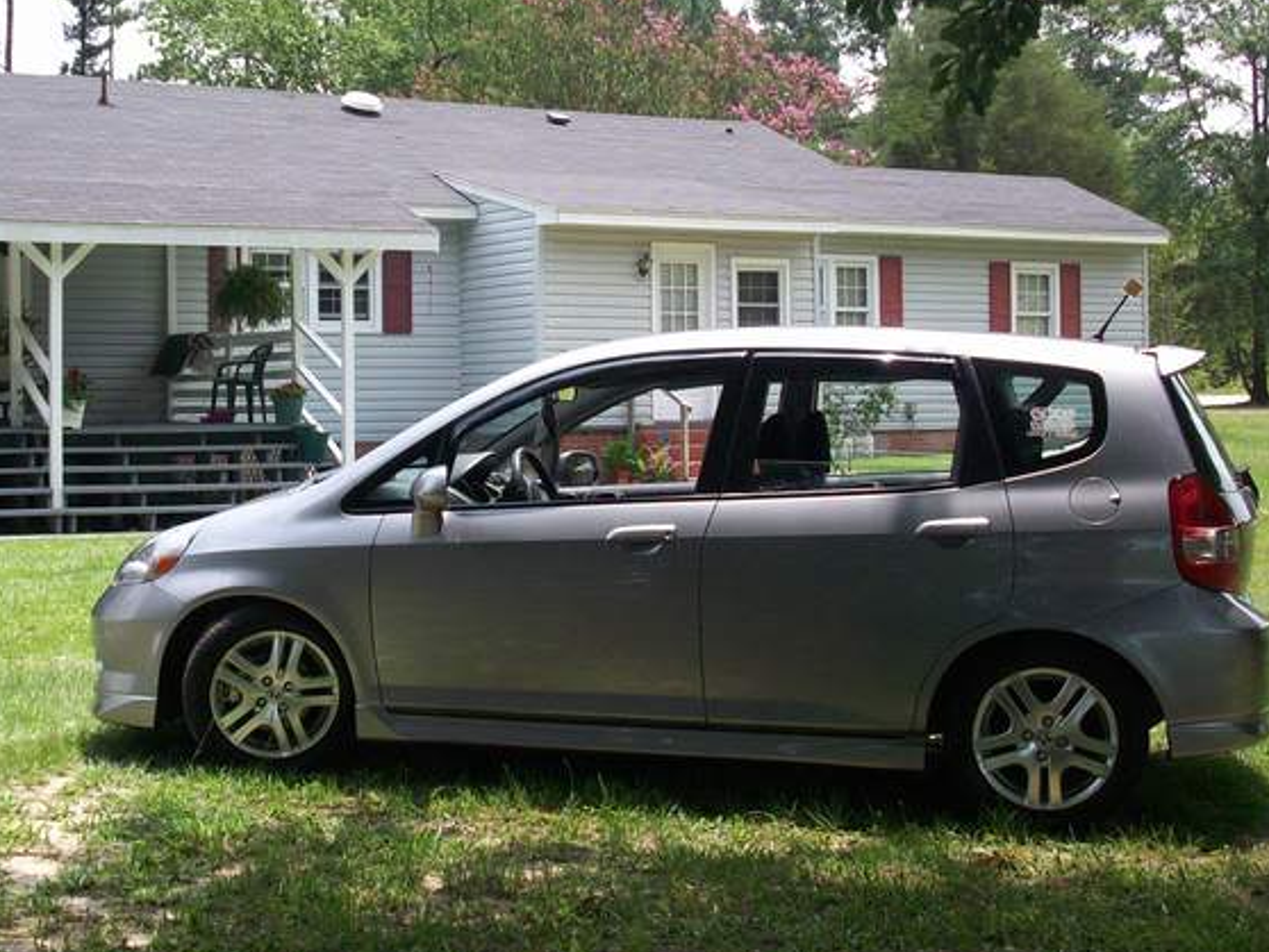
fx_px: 1944
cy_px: 432
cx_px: 414
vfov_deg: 27.5
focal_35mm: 53
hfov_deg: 35.8
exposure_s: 1/573
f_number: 2.8
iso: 80
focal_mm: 6.2
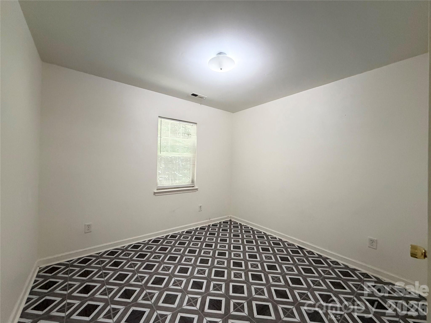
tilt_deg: +0.7
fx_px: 174
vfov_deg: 85.7
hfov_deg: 102.1
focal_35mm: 14
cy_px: 162
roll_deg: -1.1
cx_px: 216
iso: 500
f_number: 2.2
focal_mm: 2.22
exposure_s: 1/60
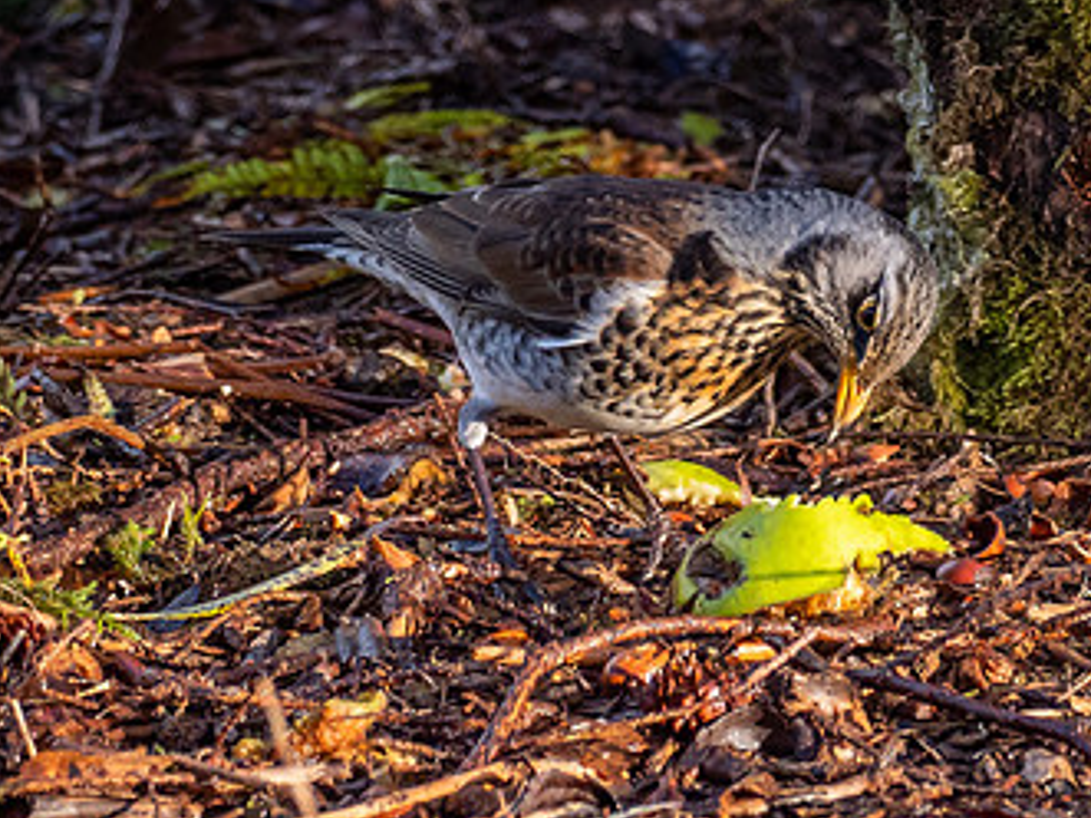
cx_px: 734
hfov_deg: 1.1
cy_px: 292
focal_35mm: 1832
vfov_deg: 0.8
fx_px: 57719
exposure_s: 1/640
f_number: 4
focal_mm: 300
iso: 640
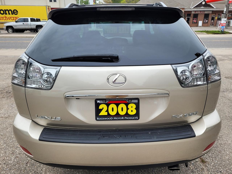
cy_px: 87
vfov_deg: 53.1
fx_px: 174
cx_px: 116
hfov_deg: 67.3
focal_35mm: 26
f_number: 1.8
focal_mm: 5.4
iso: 40
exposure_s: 1/158
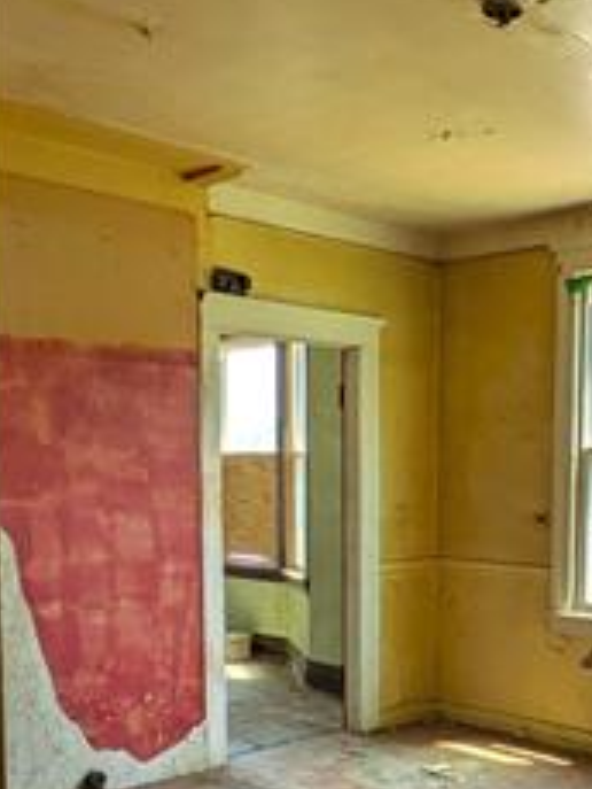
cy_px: 582
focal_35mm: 47
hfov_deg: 29.3
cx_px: 561
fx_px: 1071
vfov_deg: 39.4
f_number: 2.2
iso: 127
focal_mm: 1.83
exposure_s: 1/120
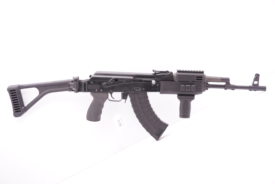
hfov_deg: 36.9
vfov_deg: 25.1
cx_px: 138
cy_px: 92
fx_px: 413
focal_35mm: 54
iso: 1250
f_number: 5.6
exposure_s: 1/125
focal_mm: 36
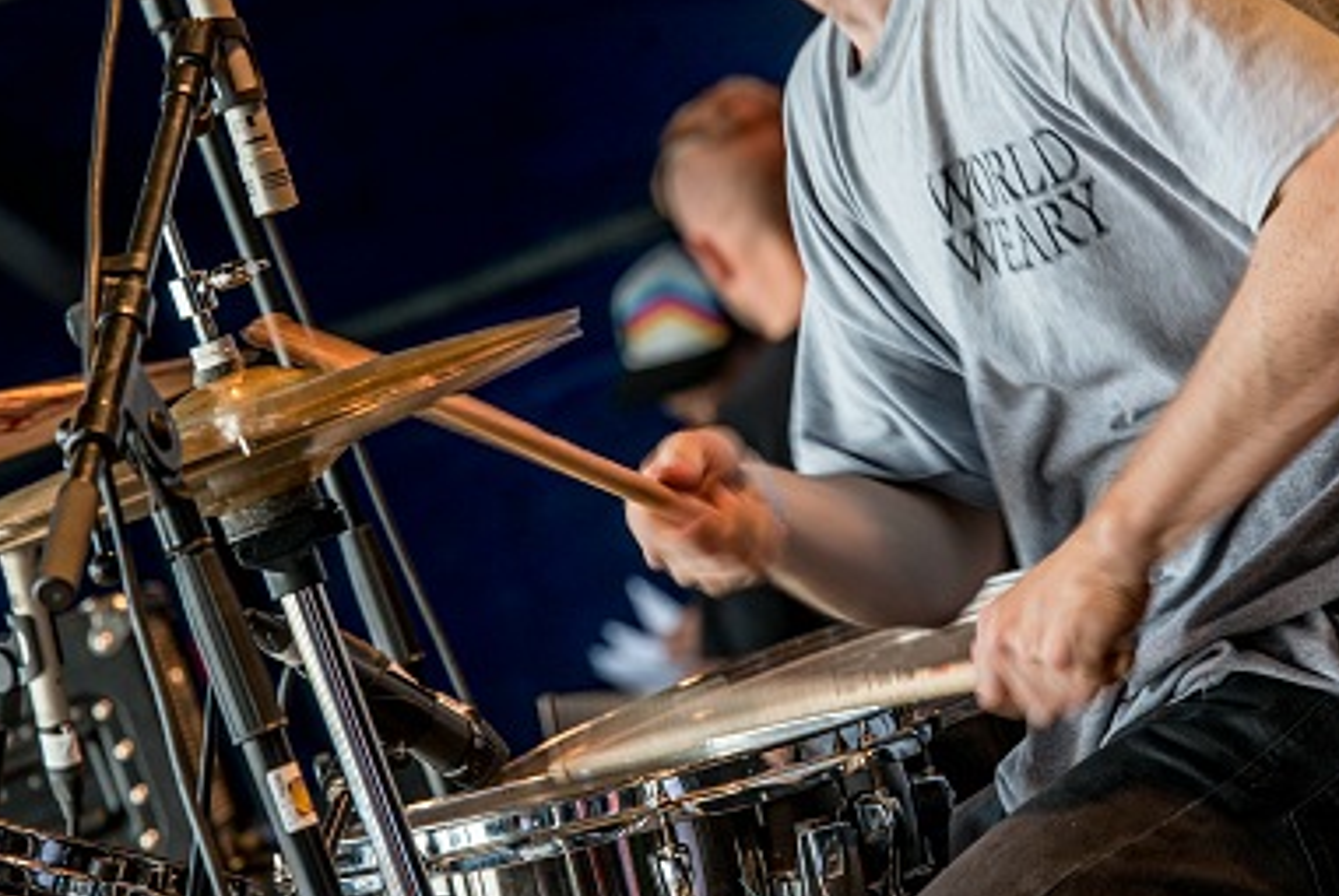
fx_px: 11953
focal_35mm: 321
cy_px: 160
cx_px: 633
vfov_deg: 4.3
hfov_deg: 6.4
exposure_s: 1/100
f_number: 7.1
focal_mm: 170
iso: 64
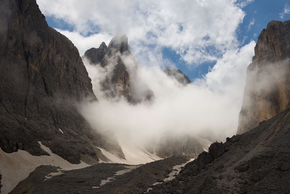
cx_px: 145
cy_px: 97
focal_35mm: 48
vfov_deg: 28.1
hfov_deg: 41.1
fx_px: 387
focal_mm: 48
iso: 100
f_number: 7.1
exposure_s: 1/1000
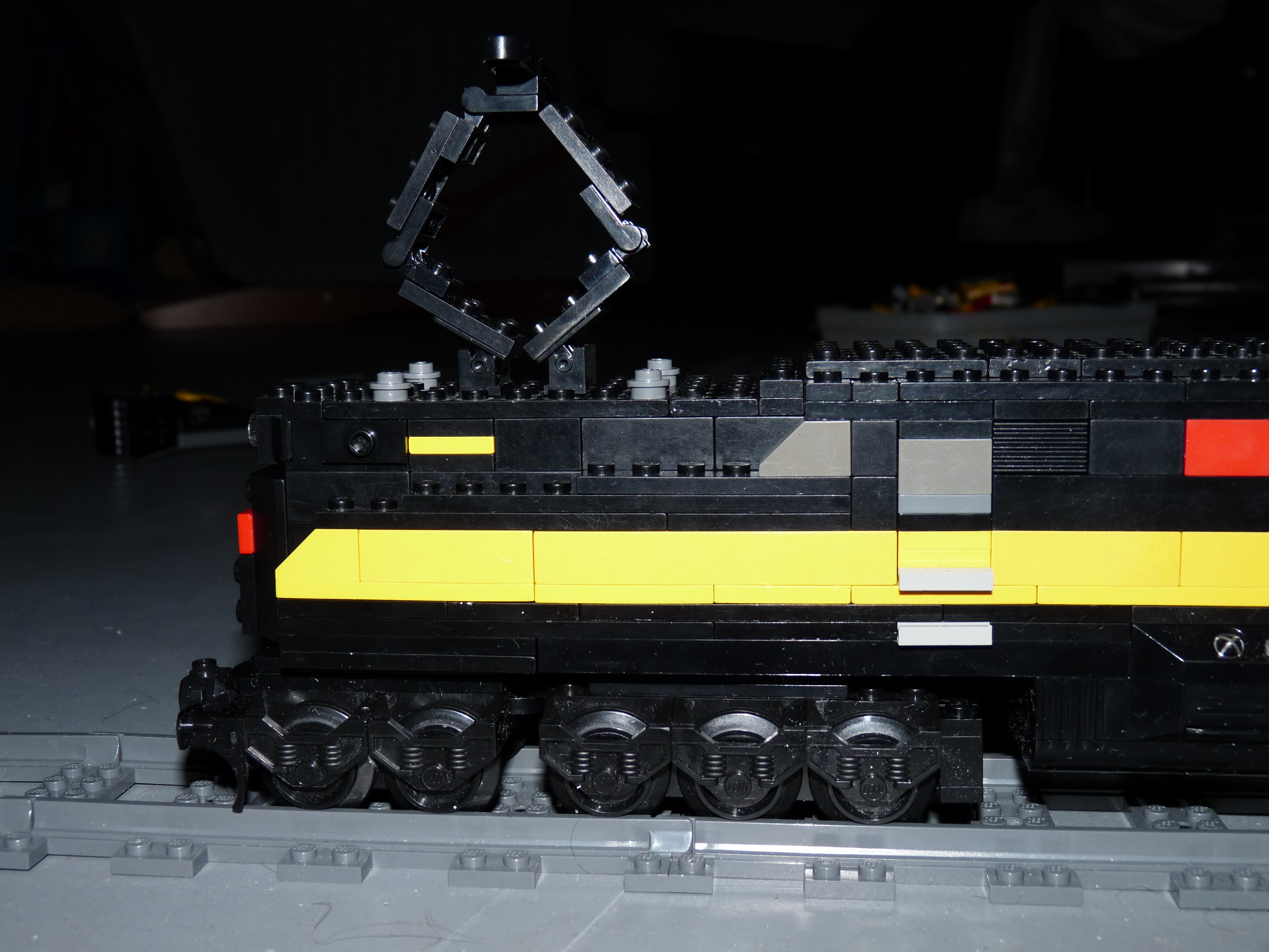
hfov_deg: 44.8
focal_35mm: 42
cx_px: 634
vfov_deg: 34.3
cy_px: 476
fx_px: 1540
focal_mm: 7.4
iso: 100
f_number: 3
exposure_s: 1/125
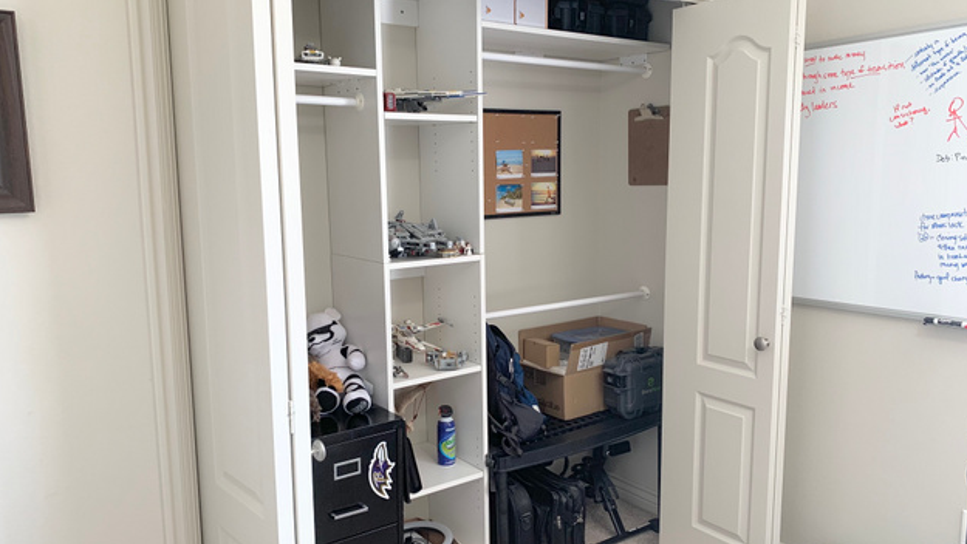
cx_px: 481
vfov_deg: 40.2
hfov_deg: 66.0
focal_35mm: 29
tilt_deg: -7.7
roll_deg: -0.2
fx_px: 744
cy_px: 280
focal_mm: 4.25
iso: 100
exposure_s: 1/121
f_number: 1.8
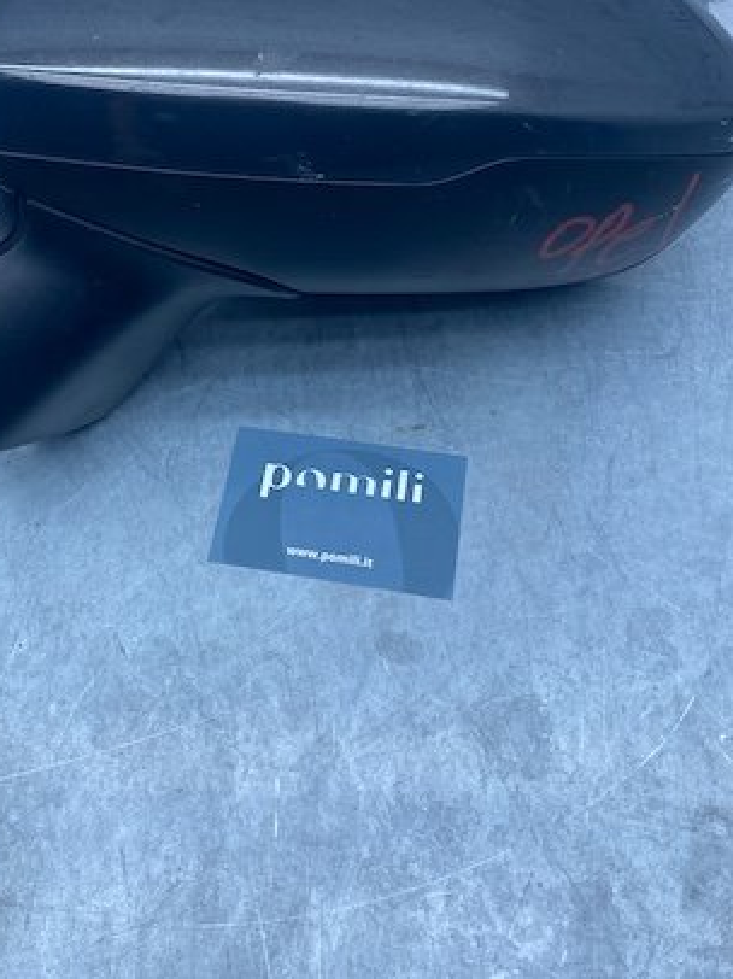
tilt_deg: -53.0
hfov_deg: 34.7
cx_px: 239
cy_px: 289
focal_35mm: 41
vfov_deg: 44.8
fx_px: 1159
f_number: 1.8
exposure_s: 1/640
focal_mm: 4.25
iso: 32
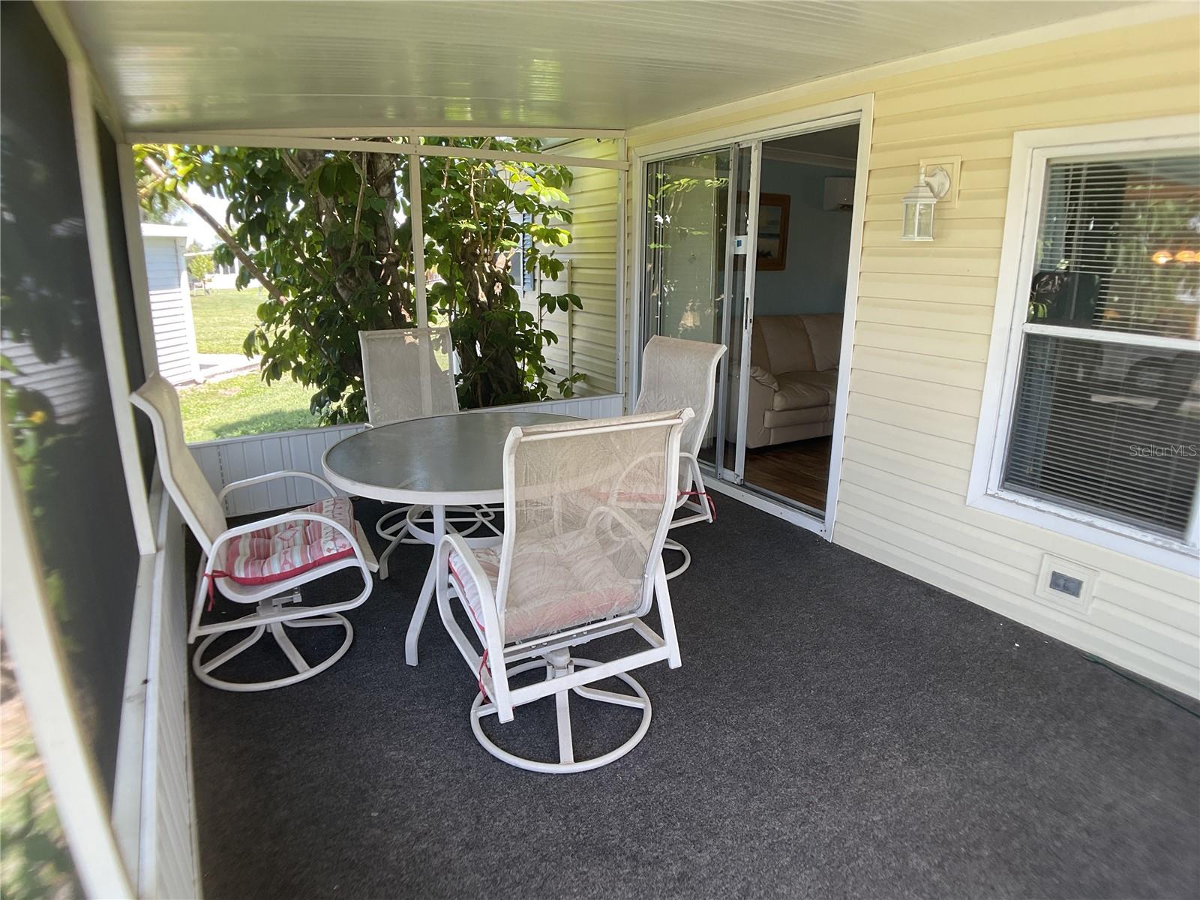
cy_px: 450
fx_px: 1005
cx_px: 600
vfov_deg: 48.2
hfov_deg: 61.7
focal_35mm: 29
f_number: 1.8
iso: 25
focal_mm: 3
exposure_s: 1/120
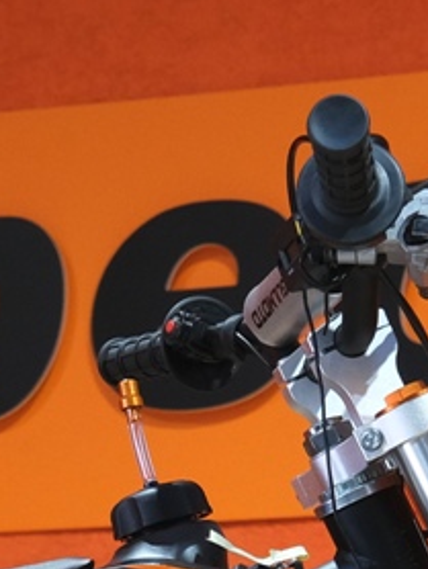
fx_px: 4461
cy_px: 887
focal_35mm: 271
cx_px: 0
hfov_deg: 5.5
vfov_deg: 7.2
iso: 1250
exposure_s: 1/100
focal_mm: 32.5
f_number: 4
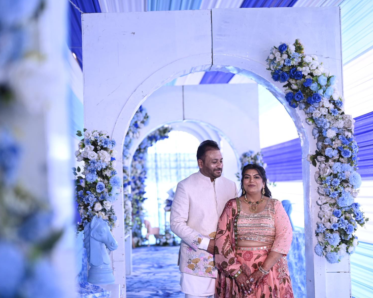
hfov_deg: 32.9
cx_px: 152
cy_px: 150
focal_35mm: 57
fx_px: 629
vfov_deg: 26.7
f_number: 2
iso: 640
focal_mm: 50
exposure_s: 1/200
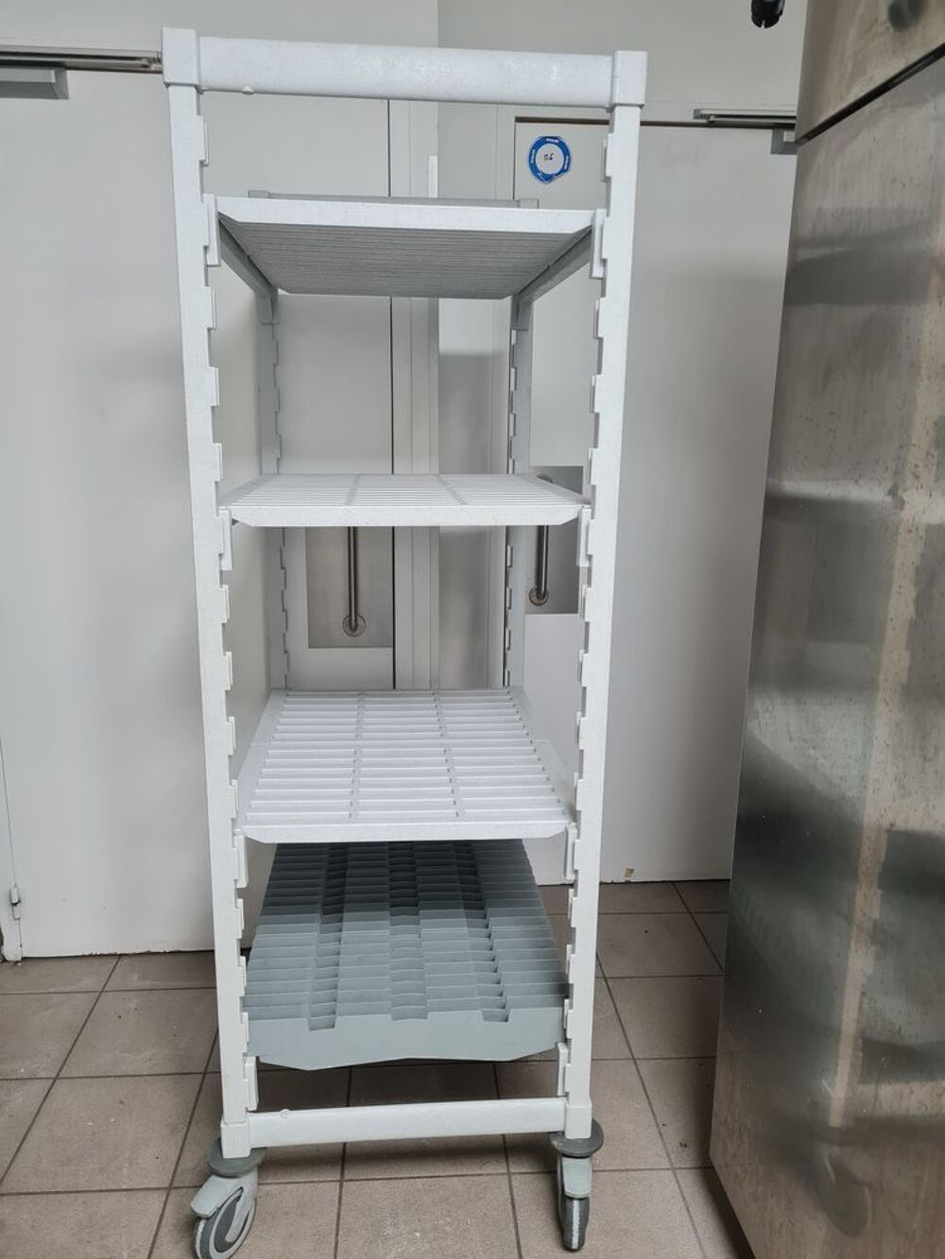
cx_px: 472
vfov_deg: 67.3
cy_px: 630
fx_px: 946
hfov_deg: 53.1
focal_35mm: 26
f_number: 1.8
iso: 250
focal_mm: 5.4
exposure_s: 1/50
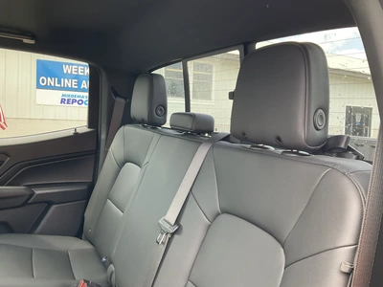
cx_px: 192
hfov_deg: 61.7
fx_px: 321
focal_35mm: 29
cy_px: 144
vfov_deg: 48.2
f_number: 1.8
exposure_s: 1/122
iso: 64
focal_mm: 3
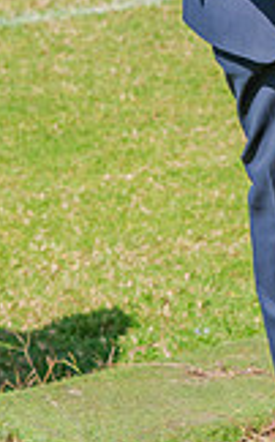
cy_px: -161
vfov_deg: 6.1
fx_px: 4072
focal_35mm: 339
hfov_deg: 3.9
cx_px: 354
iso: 400
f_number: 7.1
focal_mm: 120
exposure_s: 1/1600
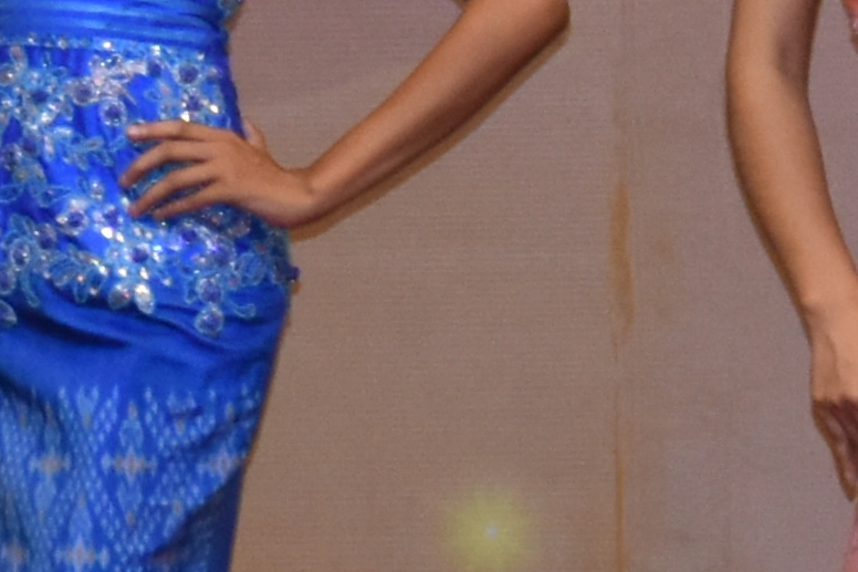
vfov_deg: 2.0
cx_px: 1069
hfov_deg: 3.0
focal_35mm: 696
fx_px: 16583
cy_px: -521
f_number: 5
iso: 1000
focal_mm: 60
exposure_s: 1/60
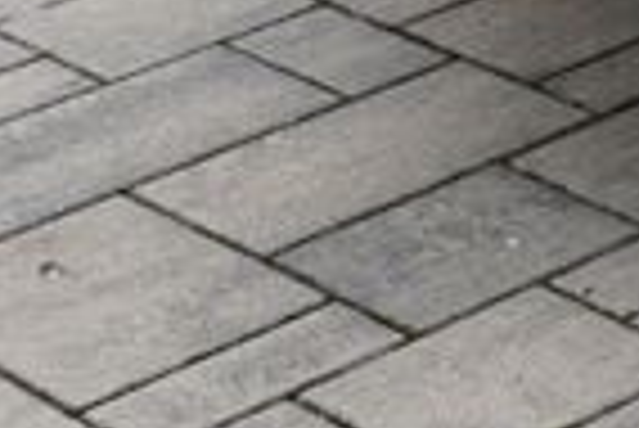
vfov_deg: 6.2
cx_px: 1791
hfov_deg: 8.7
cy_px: -879
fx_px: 3589
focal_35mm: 202
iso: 100
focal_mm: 28
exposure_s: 1/125
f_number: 5.6
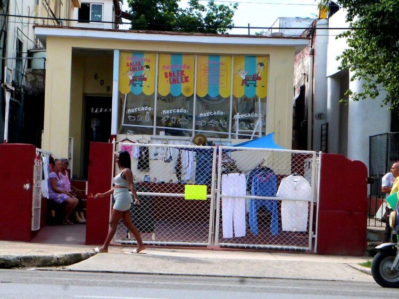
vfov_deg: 14.9
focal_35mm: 99
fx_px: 1141
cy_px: 150
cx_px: 200
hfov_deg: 19.8
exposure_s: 1/800
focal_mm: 17.9
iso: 500
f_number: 8
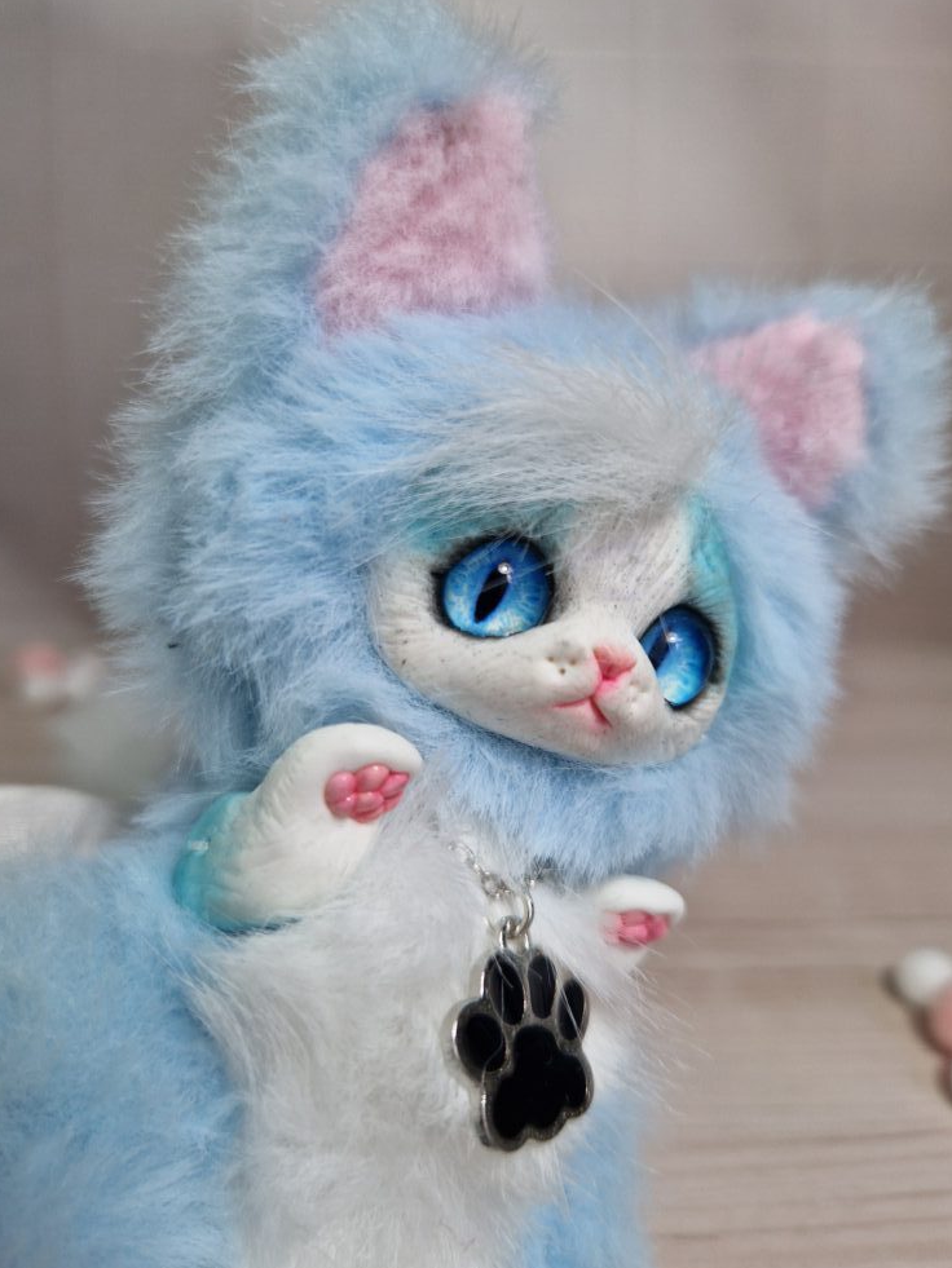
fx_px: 880
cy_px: 646
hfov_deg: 56.8
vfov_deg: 71.6
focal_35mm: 24
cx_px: 481
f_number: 1.8
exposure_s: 1/180
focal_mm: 5.4
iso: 50
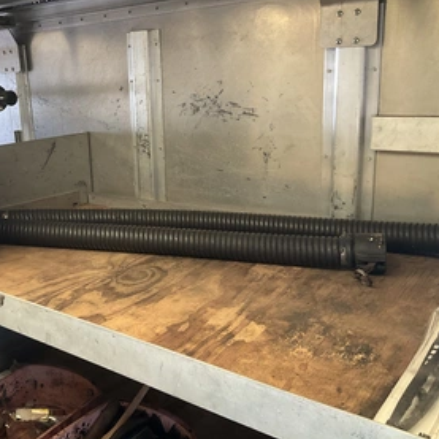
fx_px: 531
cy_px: 209
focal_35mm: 37
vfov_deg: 44.9
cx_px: 146
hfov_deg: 44.3
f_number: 1.8
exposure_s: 1/92
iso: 64
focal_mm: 3
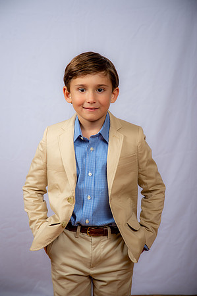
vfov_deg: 25.4
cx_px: 98
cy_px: 148
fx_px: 658
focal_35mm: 80
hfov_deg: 17.0
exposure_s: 1/160
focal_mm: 80
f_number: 6.3
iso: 250
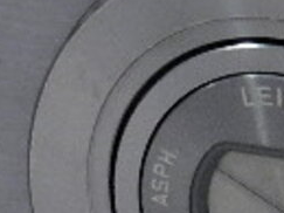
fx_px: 4666
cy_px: 136
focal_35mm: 569
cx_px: 194
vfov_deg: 2.6
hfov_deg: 3.5
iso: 800
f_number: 4.8
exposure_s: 1/60
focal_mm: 20.5
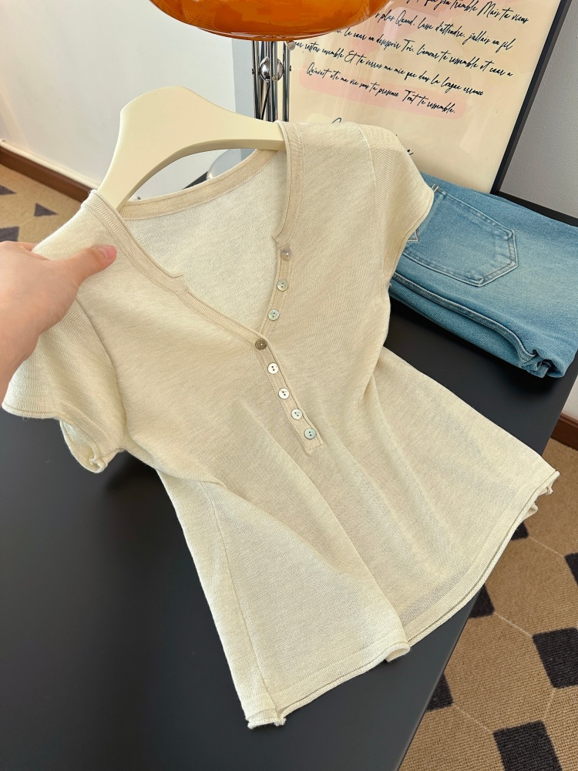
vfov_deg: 71.6
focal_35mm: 24
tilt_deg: -52.6
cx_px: 289
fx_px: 534
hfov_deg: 56.8
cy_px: 386
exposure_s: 1/121
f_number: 1.78
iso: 160
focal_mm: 6.86
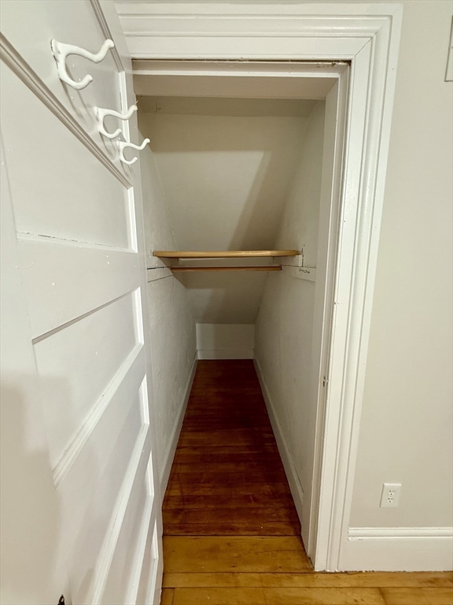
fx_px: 244
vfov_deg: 102.1
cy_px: 302
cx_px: 226
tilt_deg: -9.7
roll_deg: +1.0
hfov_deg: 85.7
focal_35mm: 14
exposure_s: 1/60
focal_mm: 2.22
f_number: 2.2
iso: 500
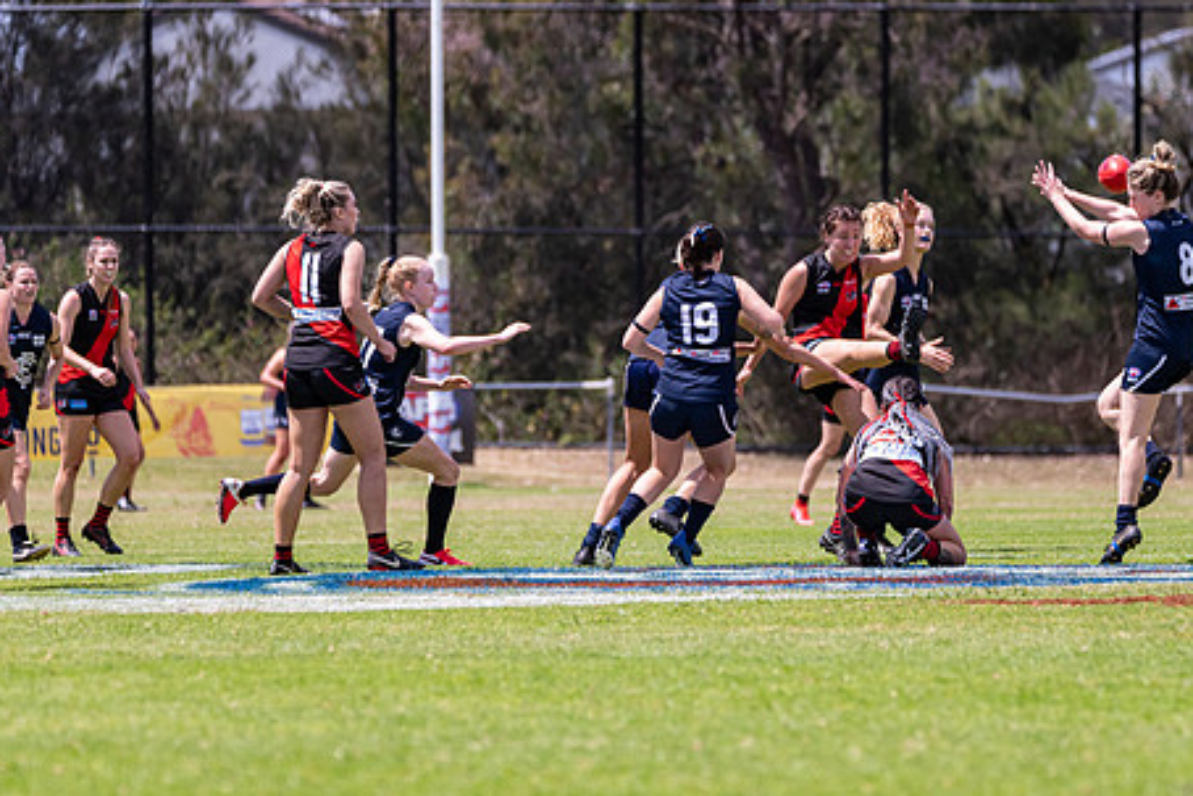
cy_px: 345
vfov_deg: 3.5
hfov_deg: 5.3
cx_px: 683
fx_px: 12961
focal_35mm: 391
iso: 800
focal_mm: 300
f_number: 6.3
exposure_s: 1/2500
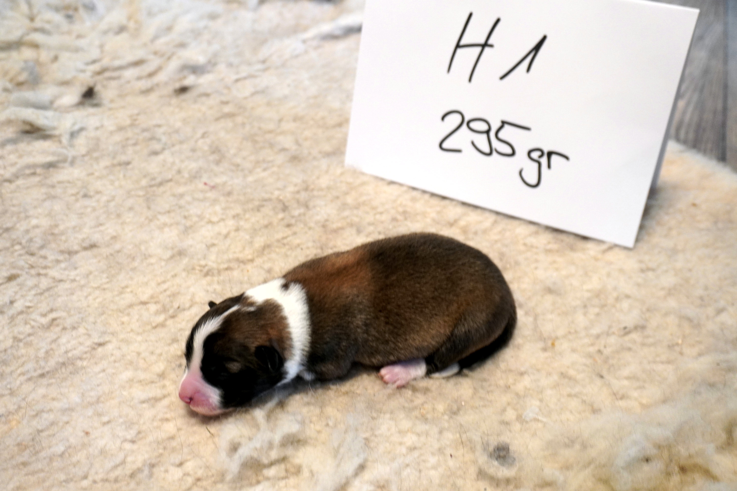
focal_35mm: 39
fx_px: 798
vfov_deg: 34.2
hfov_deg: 49.6
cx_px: 368
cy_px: 246
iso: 1000
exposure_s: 1/60
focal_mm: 26
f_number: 4.5
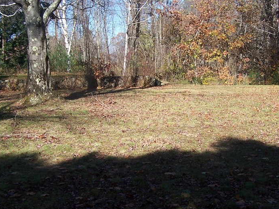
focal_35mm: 56
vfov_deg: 26.1
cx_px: 156
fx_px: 451
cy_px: 117
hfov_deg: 34.3
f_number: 2.8
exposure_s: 1/750
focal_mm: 6.3
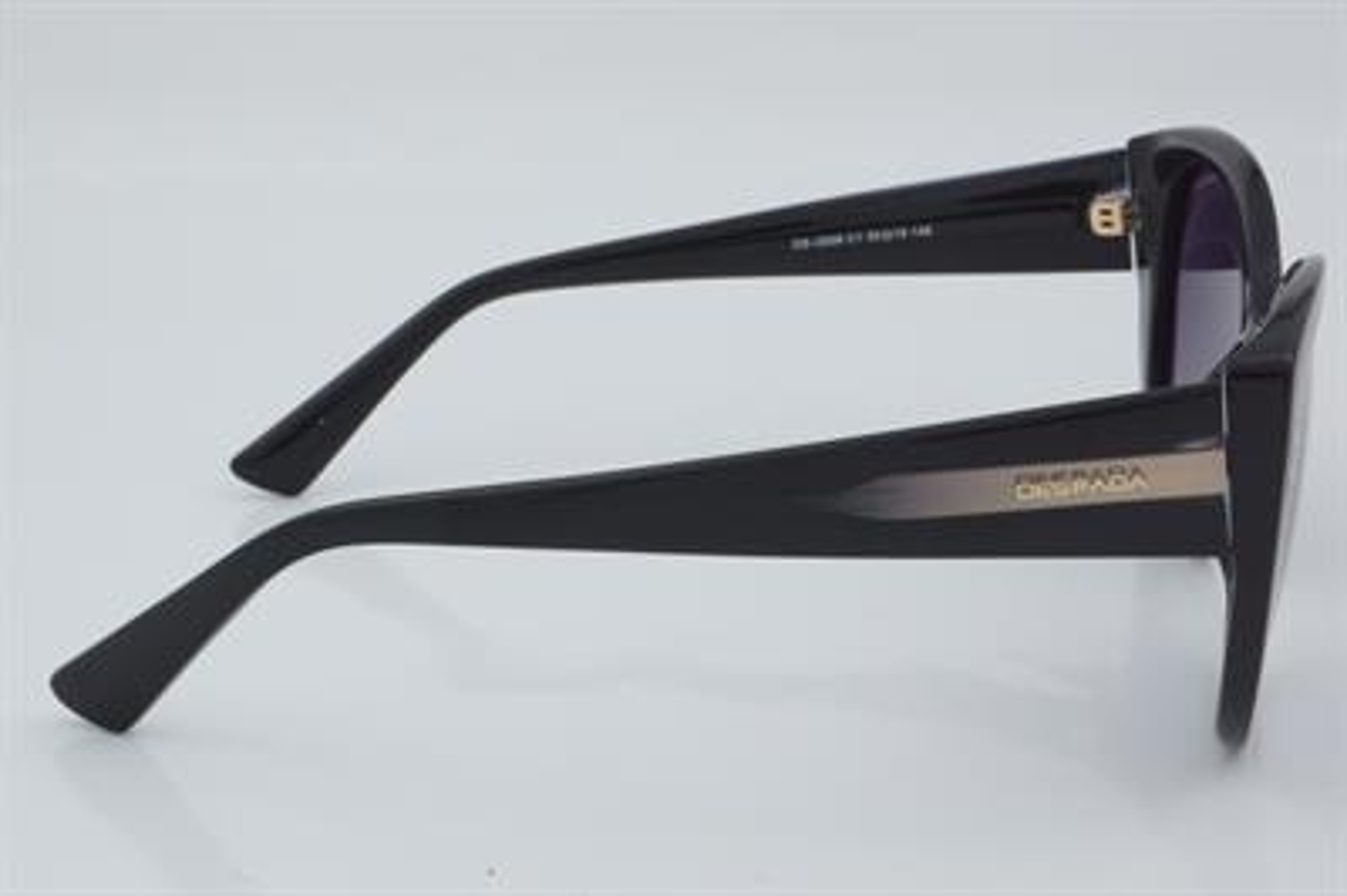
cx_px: 674
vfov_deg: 18.2
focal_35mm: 75
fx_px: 2804
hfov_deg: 27.0
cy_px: 448
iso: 100
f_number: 32
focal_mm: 50
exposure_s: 1/4
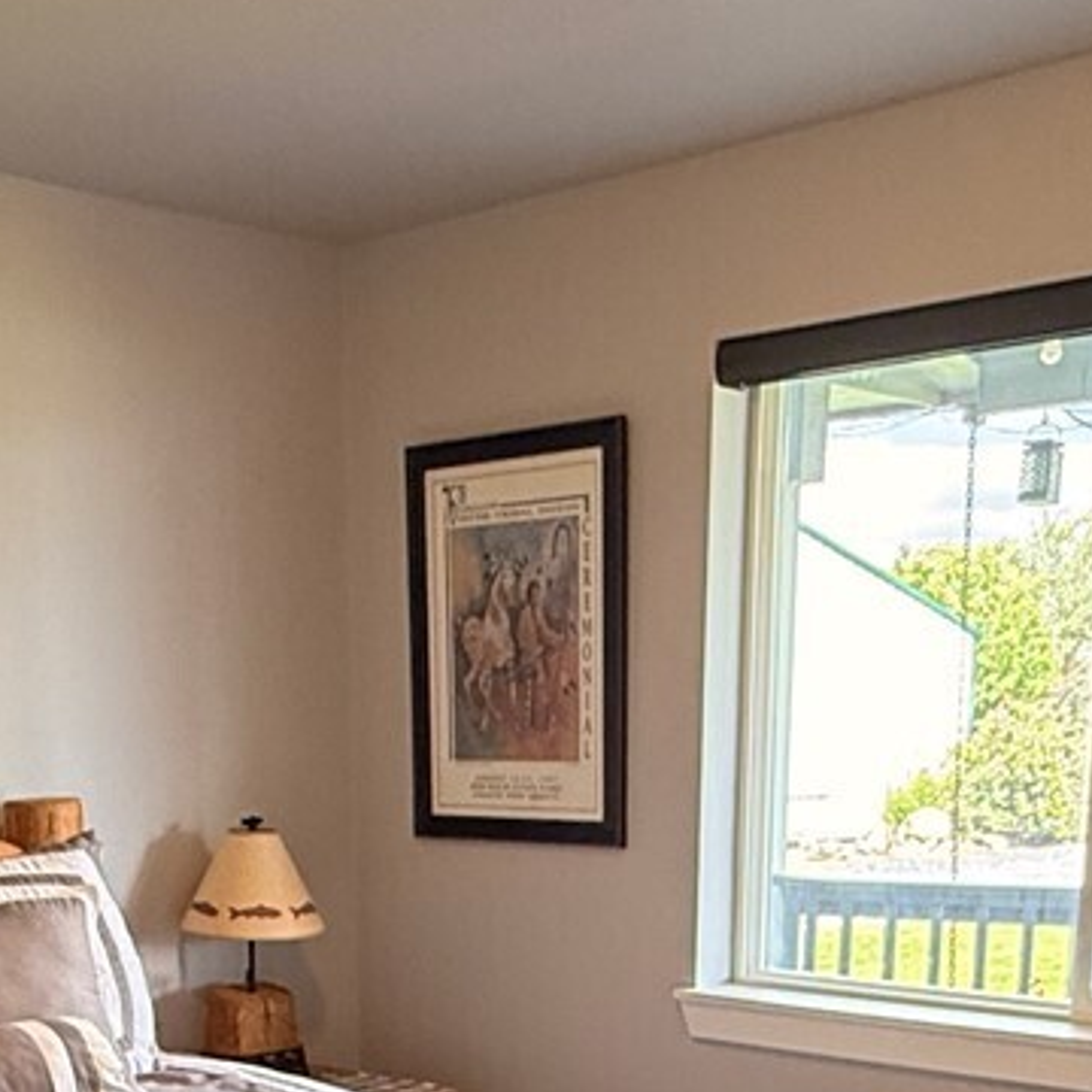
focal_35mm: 55
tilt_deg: -13.7
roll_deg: -0.2
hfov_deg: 31.1
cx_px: 482
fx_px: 1963
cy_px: 1216
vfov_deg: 28.2
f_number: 2.2
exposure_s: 1/120
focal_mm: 2.22
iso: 250
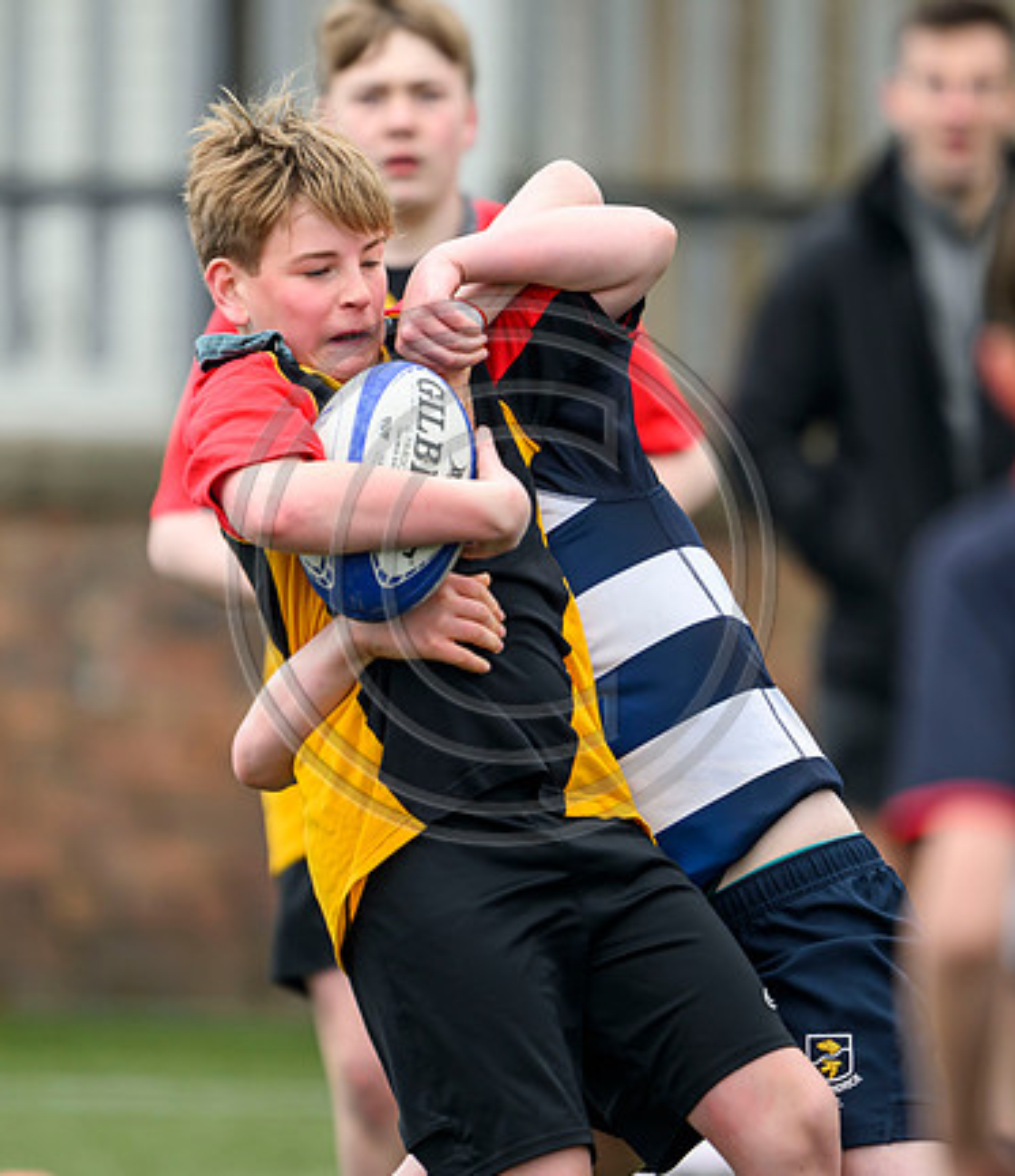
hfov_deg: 1.8
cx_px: 579
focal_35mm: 903
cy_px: 652
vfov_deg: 2.1
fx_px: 32412
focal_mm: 560
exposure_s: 1/1250
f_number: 4
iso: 500
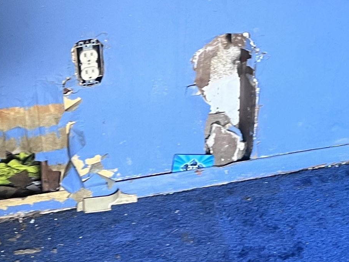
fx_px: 887
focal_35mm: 88
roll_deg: -3.1
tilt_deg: -20.5
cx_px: 292
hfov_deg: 21.9
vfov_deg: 16.0
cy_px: -68
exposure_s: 1/60
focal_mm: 5.7
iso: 160
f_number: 1.5
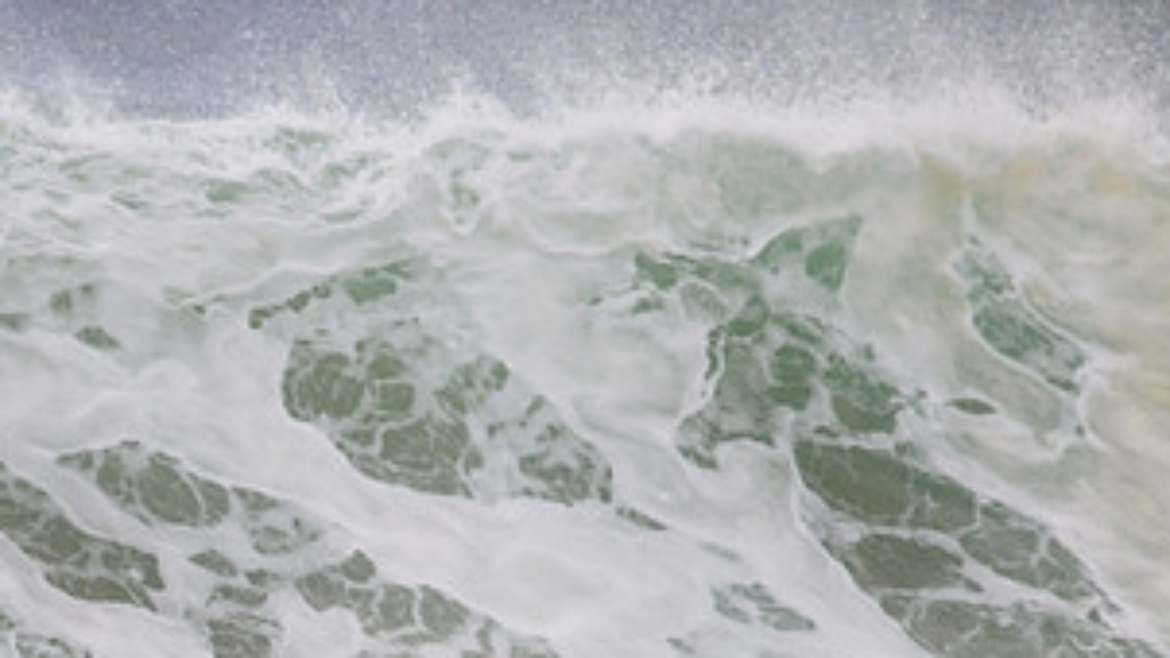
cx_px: 65
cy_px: 872
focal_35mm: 1964
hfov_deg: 1.1
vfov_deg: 0.6
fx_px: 60941
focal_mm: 800
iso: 900
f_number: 11
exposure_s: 1/2000
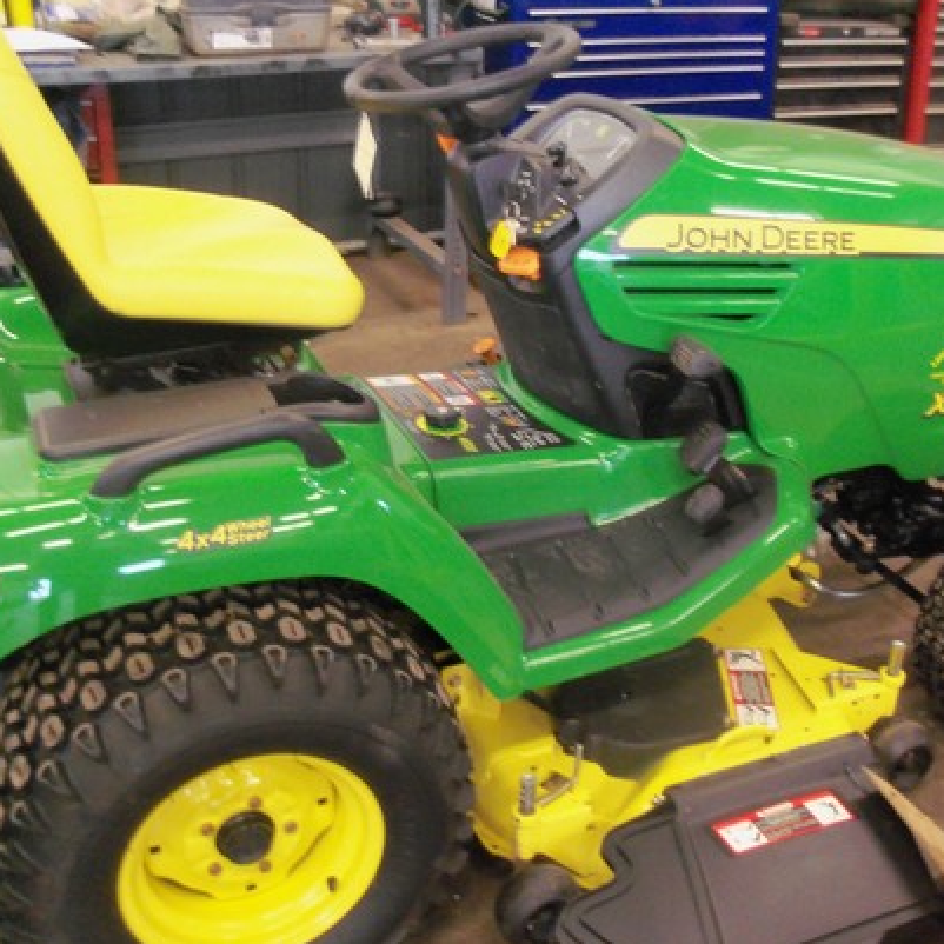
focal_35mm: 42
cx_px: 617
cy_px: 473
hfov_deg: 39.6
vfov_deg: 40.0
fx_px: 1296
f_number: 3
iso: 400
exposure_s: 1/13
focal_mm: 6.3
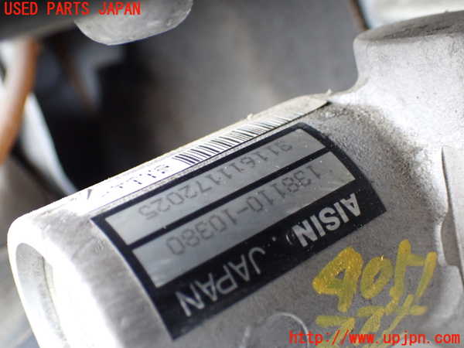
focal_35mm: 47
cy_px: 174
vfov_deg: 30.9
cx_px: 232
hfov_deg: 40.4
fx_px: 630
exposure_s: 1/80
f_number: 3.1
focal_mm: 8.4
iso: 800
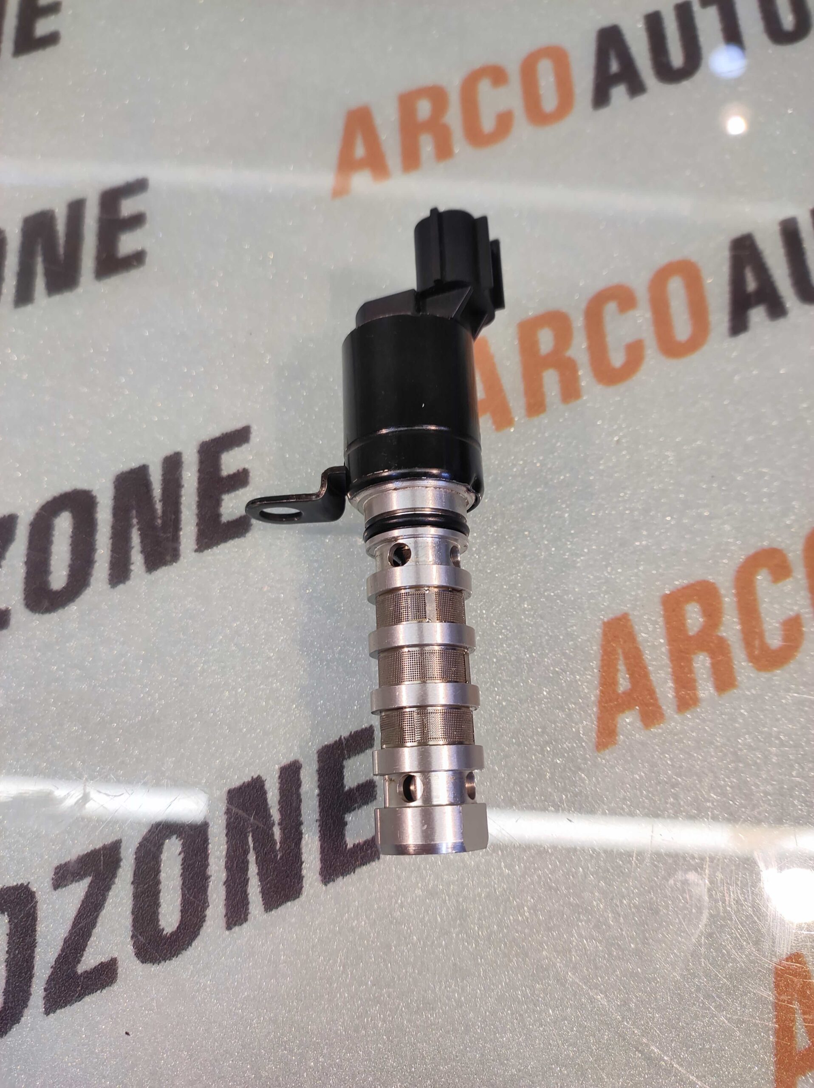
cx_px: 407
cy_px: 544
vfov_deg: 91.1
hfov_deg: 74.7
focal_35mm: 17
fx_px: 534
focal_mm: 4.74
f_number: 1.79
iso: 95
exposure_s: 1/33
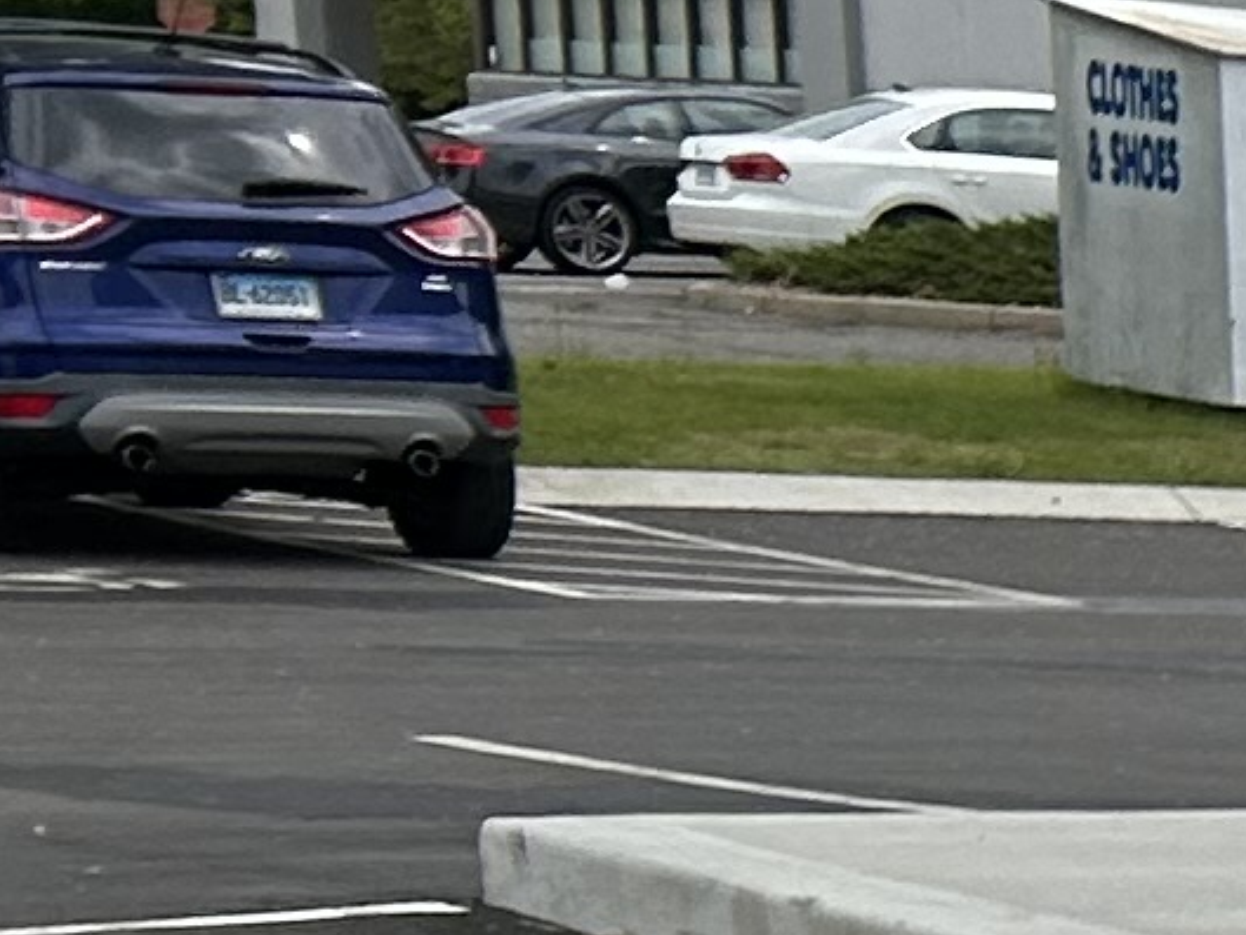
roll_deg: -2.8
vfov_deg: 7.1
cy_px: 2277
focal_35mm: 198
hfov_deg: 7.7
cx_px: 4577
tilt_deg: -14.3
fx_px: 7129
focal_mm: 5.7
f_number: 1.5
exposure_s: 1/3831
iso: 50
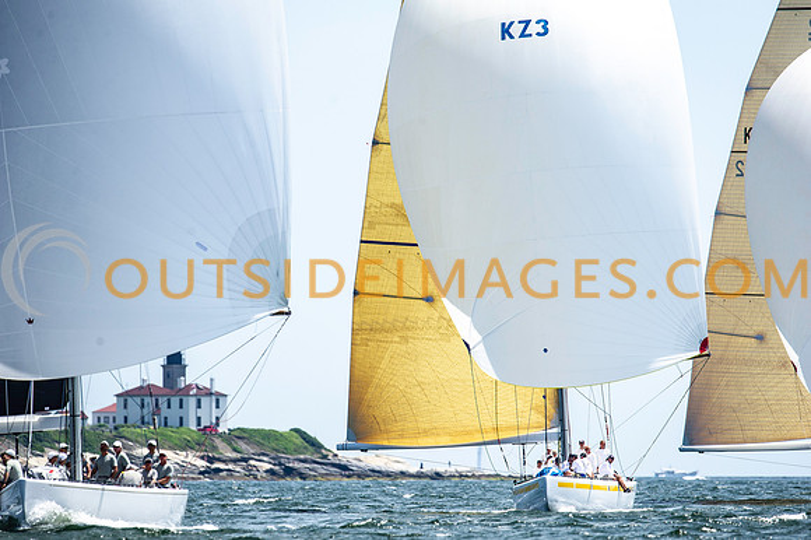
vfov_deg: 2.3
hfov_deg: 3.4
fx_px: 13640
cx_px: 406
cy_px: 270
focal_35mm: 606
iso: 400
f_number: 5.6
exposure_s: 1/2000
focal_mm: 600
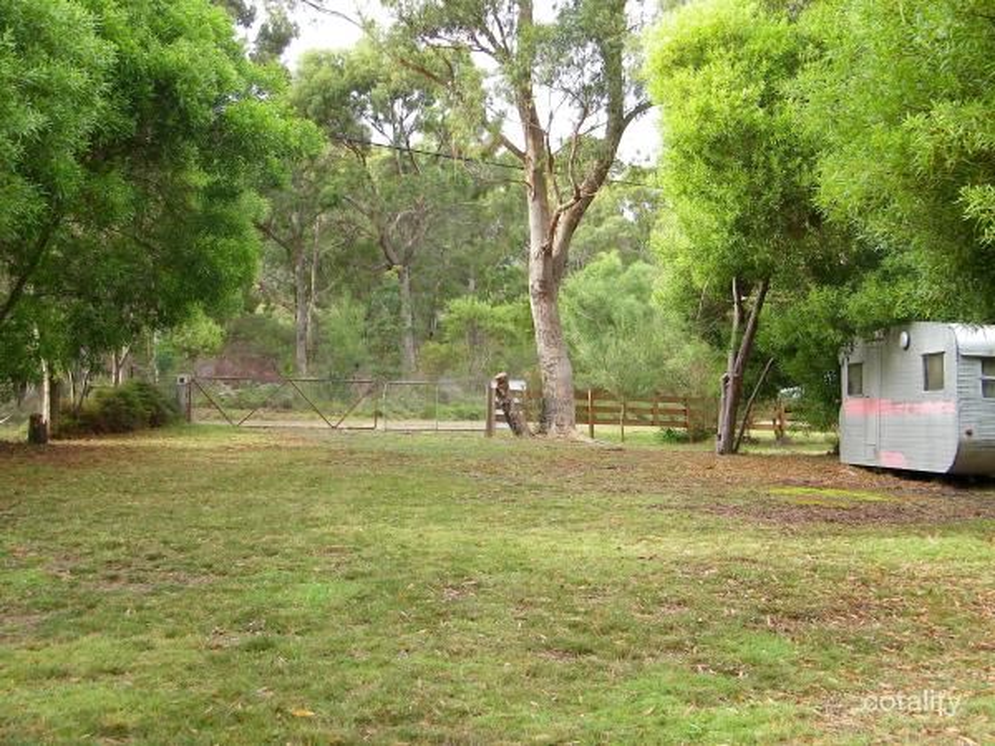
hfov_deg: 42.9
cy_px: 373
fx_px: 1265
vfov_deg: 32.9
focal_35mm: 44
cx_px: 498
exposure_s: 1/50
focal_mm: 7.9
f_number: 3.9
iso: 80
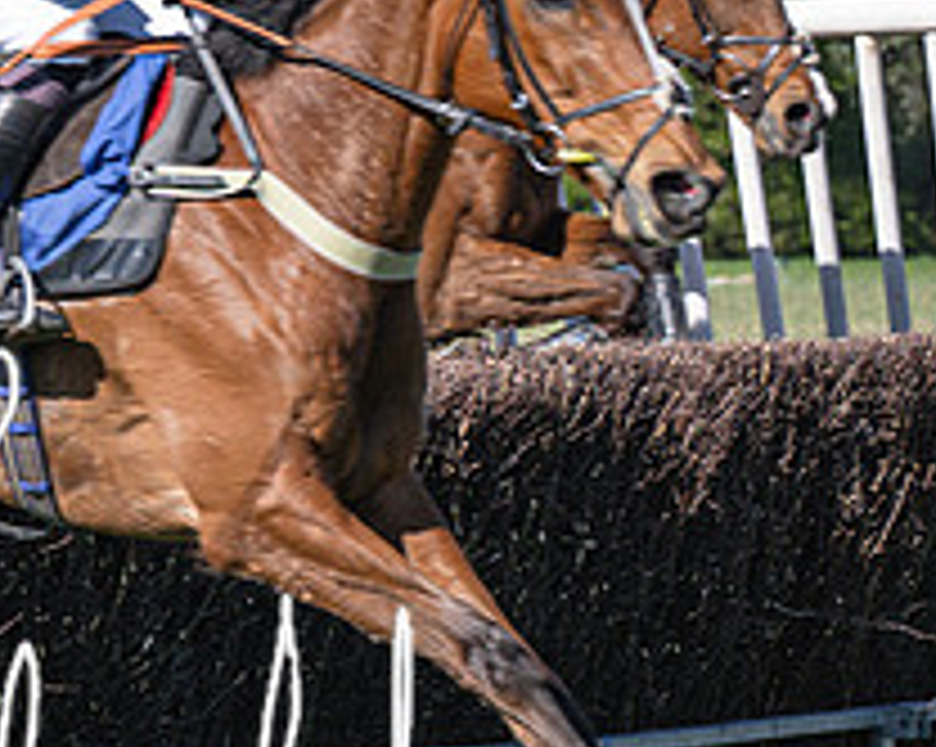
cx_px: -739
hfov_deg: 5.4
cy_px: 339
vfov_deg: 4.3
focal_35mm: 356
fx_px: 9853
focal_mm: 70
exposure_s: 1/1600
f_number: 4
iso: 200
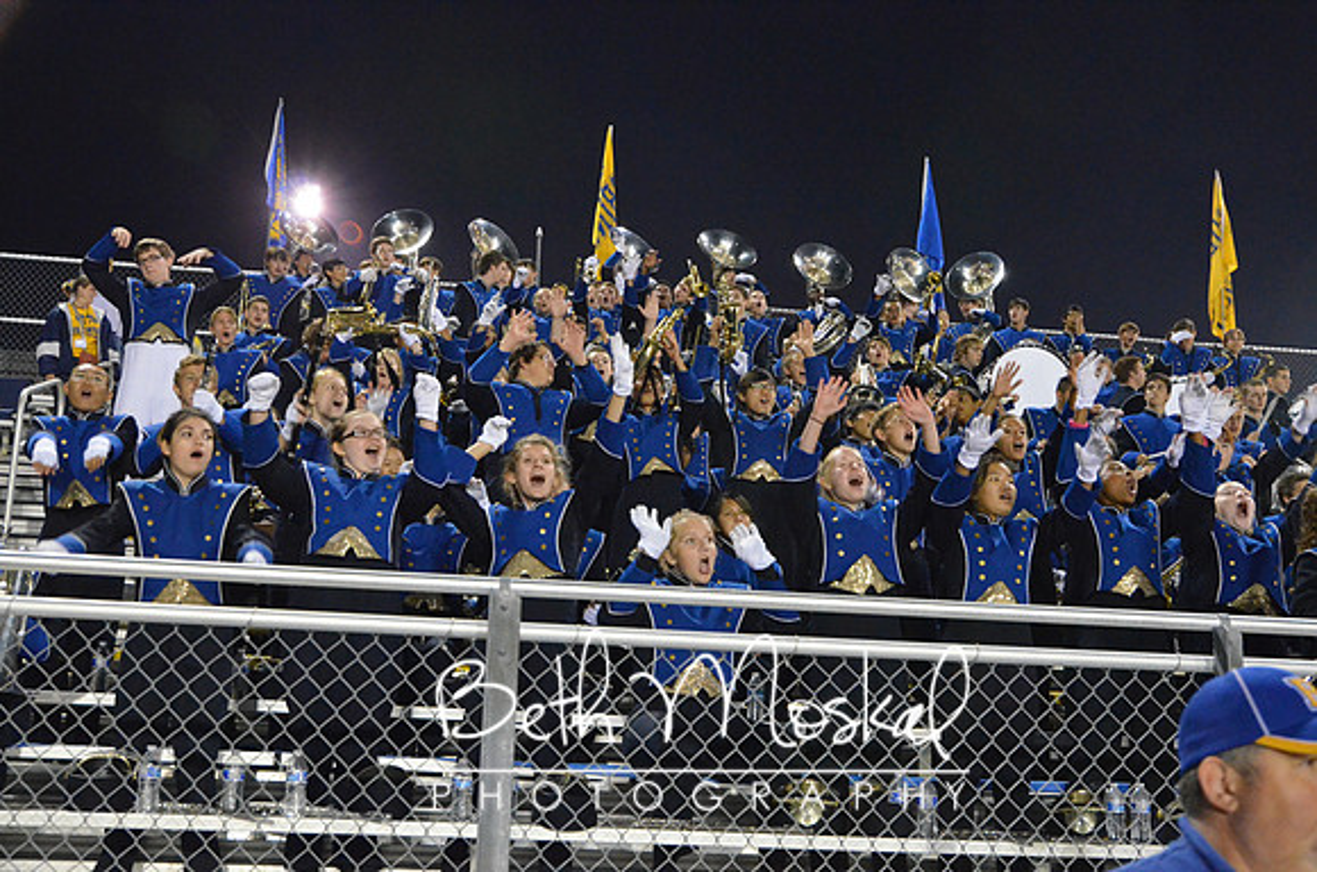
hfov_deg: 45.0
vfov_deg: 30.7
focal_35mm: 44
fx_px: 1588
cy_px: 436
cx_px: 658
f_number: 4.5
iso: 6400
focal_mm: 29
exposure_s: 1/80
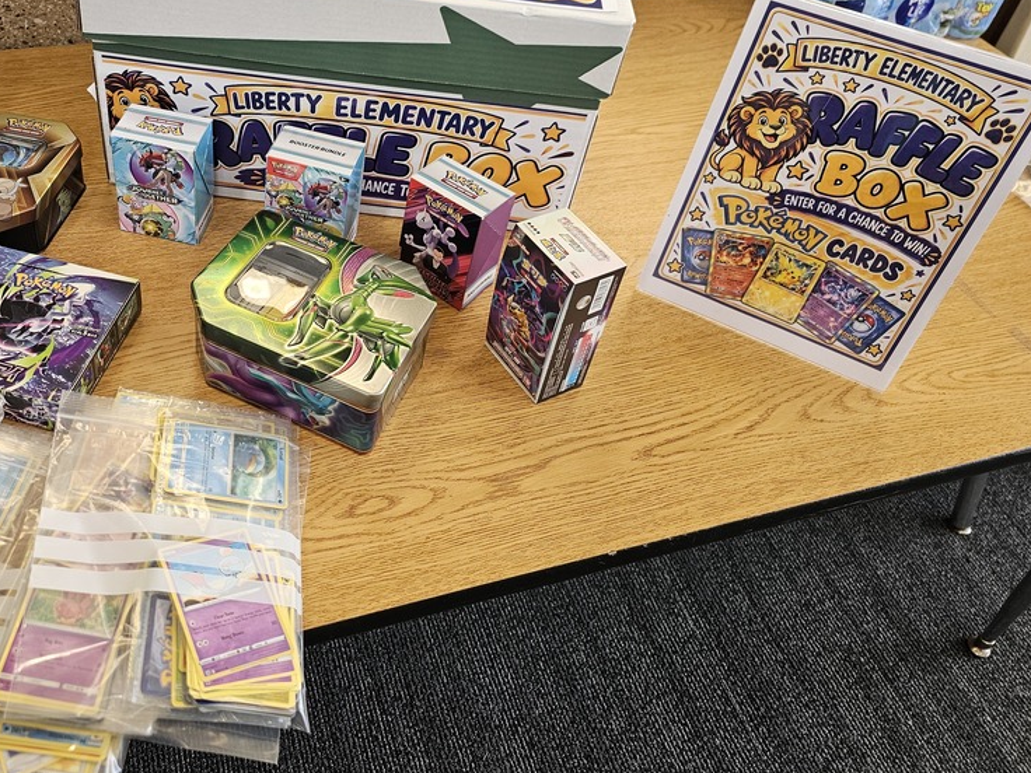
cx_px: 339
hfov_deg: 55.6
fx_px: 953
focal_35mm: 32
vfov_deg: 43.7
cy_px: 276
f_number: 1.7
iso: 200
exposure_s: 1/180
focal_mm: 6.3
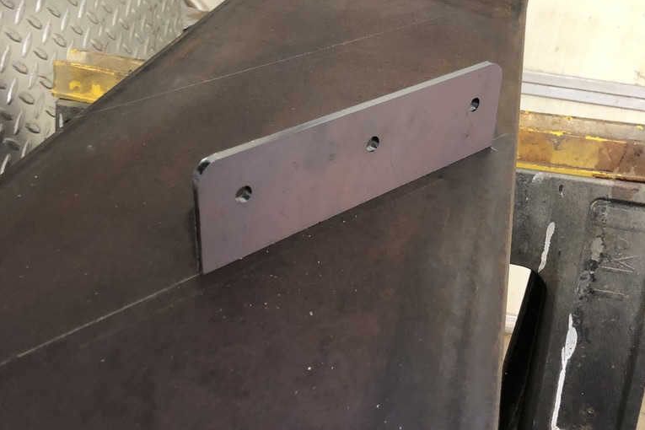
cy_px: 120
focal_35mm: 39
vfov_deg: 33.7
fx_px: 699
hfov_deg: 49.6
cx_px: 323
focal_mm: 4
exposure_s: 1/15
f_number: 1.8
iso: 64
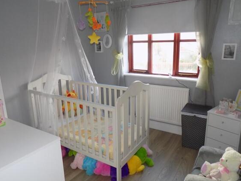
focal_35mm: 25
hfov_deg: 69.4
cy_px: 92
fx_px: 174
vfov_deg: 54.9
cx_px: 125
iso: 140
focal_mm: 4.3
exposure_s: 1/30
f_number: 3.1
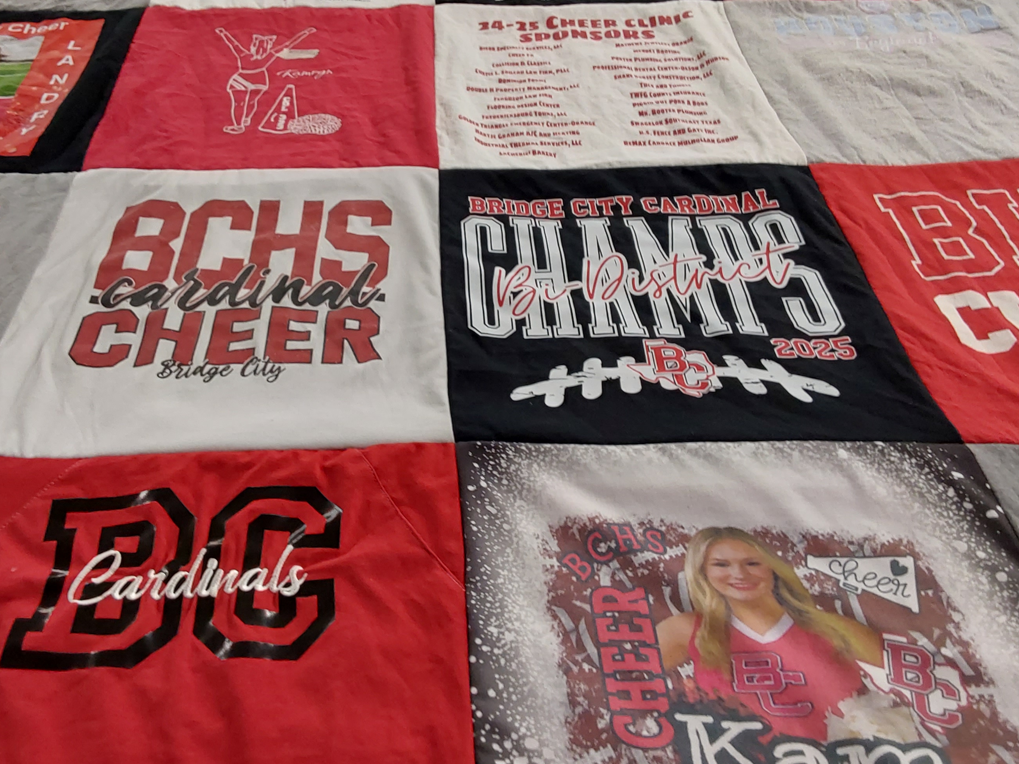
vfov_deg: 40.6
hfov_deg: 52.4
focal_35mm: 35
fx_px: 1030
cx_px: 432
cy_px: 318
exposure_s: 1/60
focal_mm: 2.91
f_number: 1.9
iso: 80
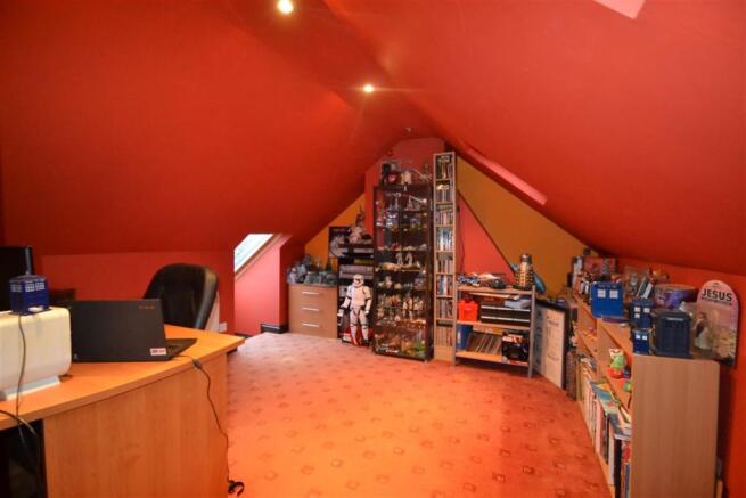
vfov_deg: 77.4
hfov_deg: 100.4
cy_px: 249
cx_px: 373
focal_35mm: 15
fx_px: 311
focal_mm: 10
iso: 3200
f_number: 3.5
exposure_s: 1/50
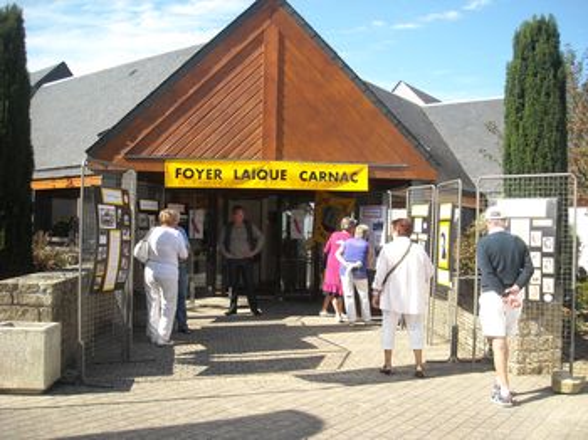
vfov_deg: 40.7
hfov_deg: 52.7
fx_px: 594
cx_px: 294
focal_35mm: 35
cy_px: 220
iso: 64
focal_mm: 5.7
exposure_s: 1/419
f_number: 2.8
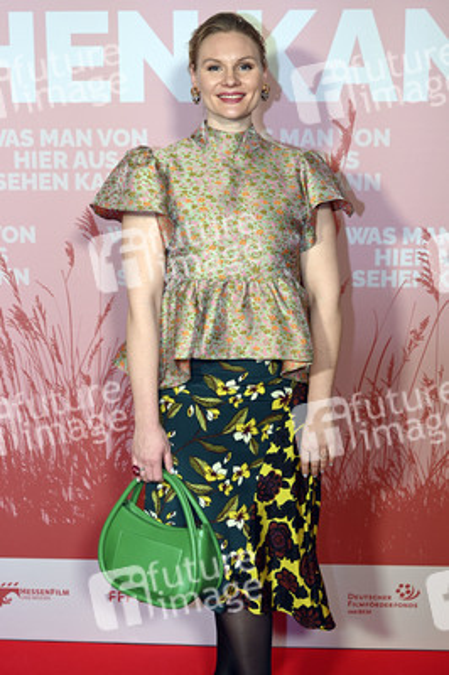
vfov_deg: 34.5
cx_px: 224
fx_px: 1087
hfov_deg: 23.3
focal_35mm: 58
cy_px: 338
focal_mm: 58
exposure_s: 1/125
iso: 500
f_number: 4
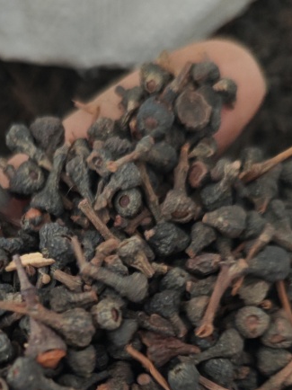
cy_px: 379
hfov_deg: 24.4
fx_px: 664
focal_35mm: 59
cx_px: 63
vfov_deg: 30.7
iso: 800
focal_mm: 5.84
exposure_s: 1/25
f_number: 1.6
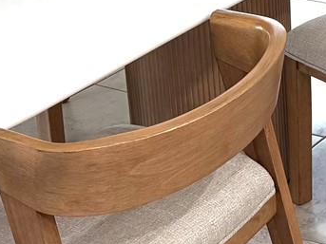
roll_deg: -0.4
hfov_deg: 15.6
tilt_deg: -13.5
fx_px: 1054
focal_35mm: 112
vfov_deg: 12.4
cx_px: 543
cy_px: -157
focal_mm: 6.76
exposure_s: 1/120
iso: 200
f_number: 1.78
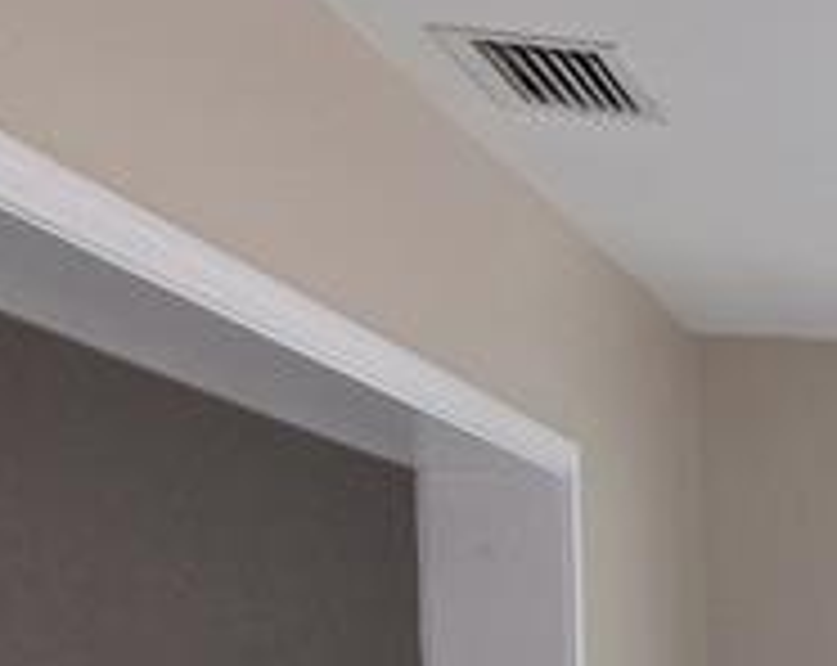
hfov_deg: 16.5
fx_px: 1730
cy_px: 778
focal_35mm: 70
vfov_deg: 20.5
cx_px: 1858
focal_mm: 2.2
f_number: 1.9
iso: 64
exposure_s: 1/120
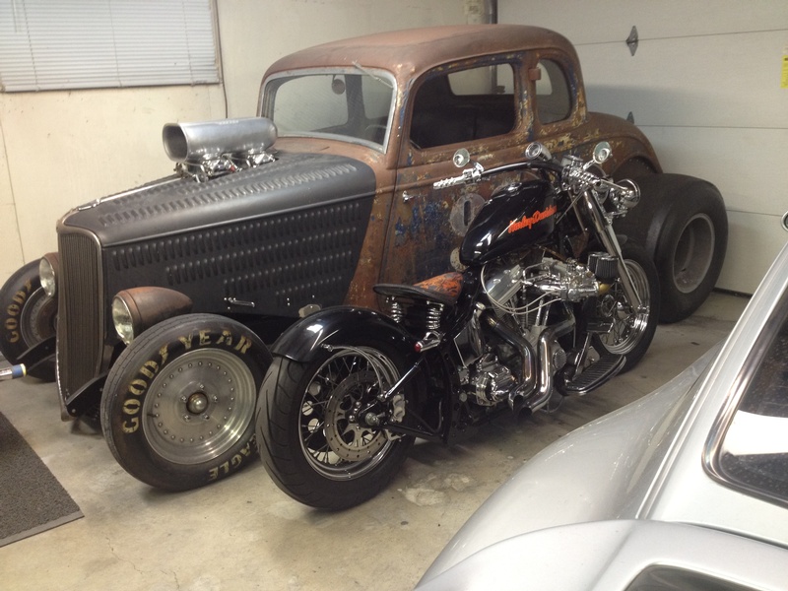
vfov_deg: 40.7
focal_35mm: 35
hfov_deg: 52.6
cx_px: 394
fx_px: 797
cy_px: 296
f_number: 2.4
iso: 125
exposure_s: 1/20
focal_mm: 4.28
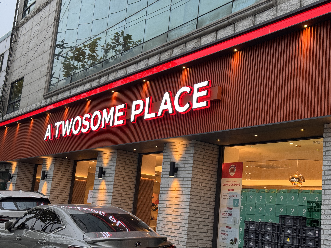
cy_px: 124
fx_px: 459
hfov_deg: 39.7
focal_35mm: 48
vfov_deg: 30.3
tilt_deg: +10.6
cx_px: 166
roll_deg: -5.4
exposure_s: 1/60
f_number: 1.78
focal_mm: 6.76
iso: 50
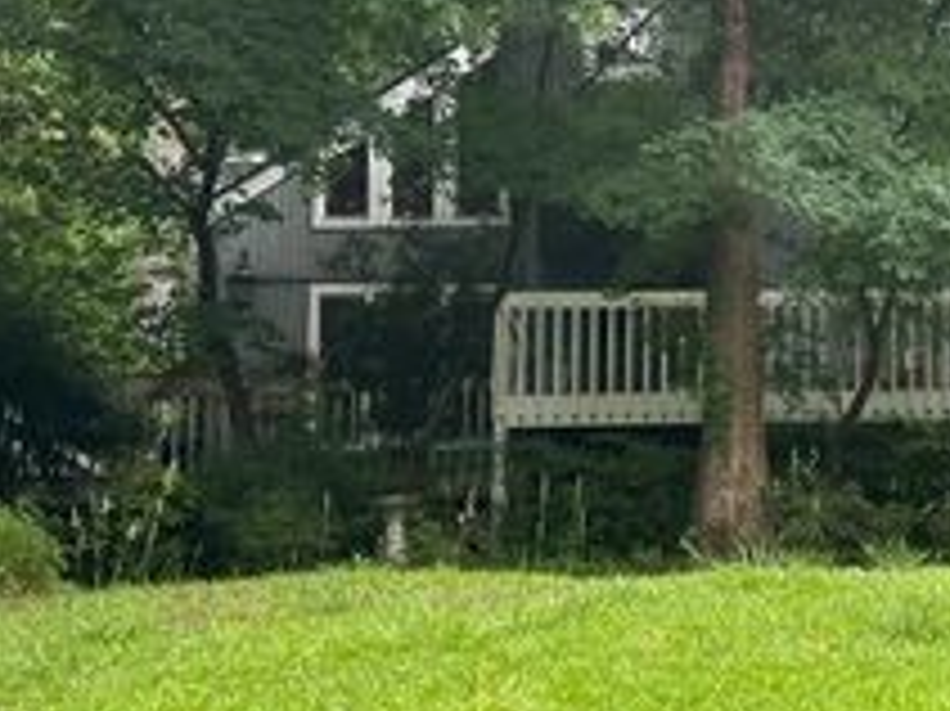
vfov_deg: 13.0
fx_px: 3127
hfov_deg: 16.7
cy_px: 250
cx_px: 1045
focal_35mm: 114
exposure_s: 1/287
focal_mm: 6.86
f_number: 1.78
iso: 64
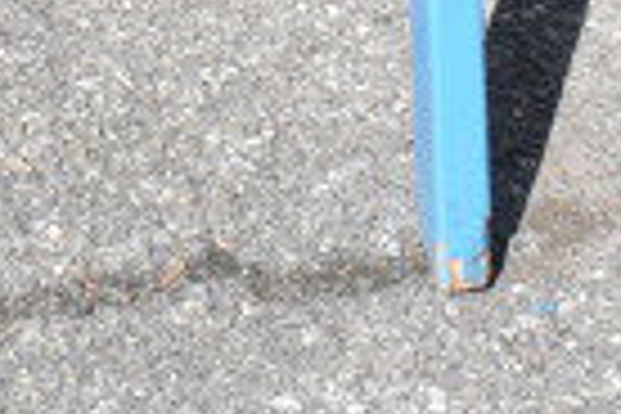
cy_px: -466
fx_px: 2967
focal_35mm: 172
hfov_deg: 11.6
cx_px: -212
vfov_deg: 7.6
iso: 200
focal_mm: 26
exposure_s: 1/250
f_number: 8
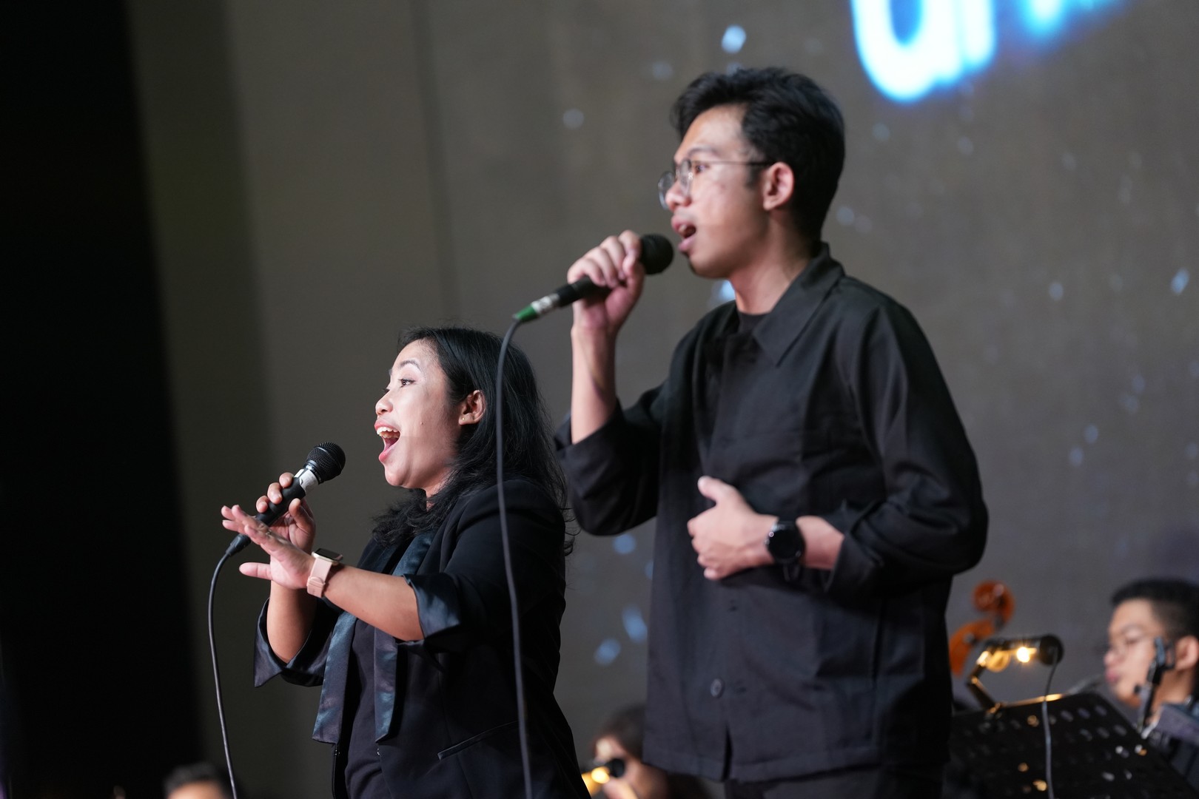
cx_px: 600
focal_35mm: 200
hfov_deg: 10.3
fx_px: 6661
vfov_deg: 6.9
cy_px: 400
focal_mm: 200
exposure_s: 1/100
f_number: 3.2
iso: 2000
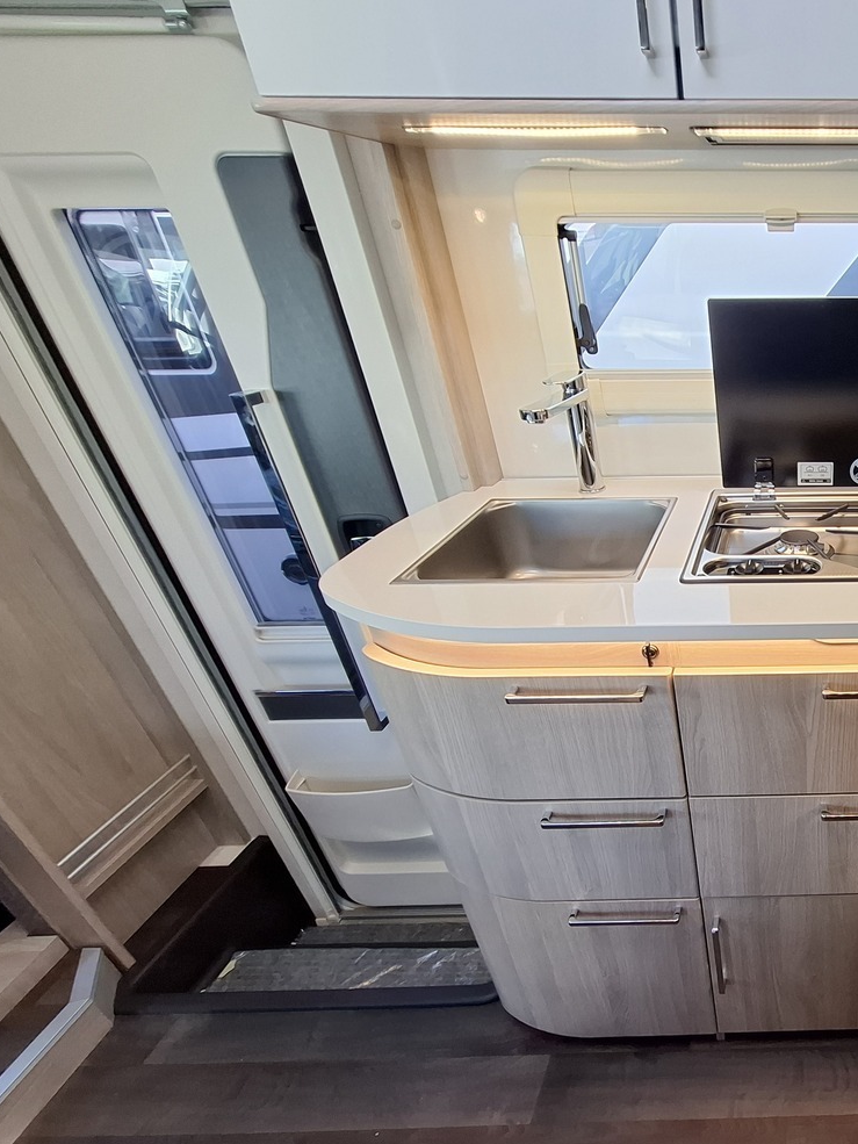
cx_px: 803
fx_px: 628
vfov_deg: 84.6
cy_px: 609
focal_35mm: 19
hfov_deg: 57.0
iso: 125
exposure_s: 1/50
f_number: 2.2
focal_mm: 1.74
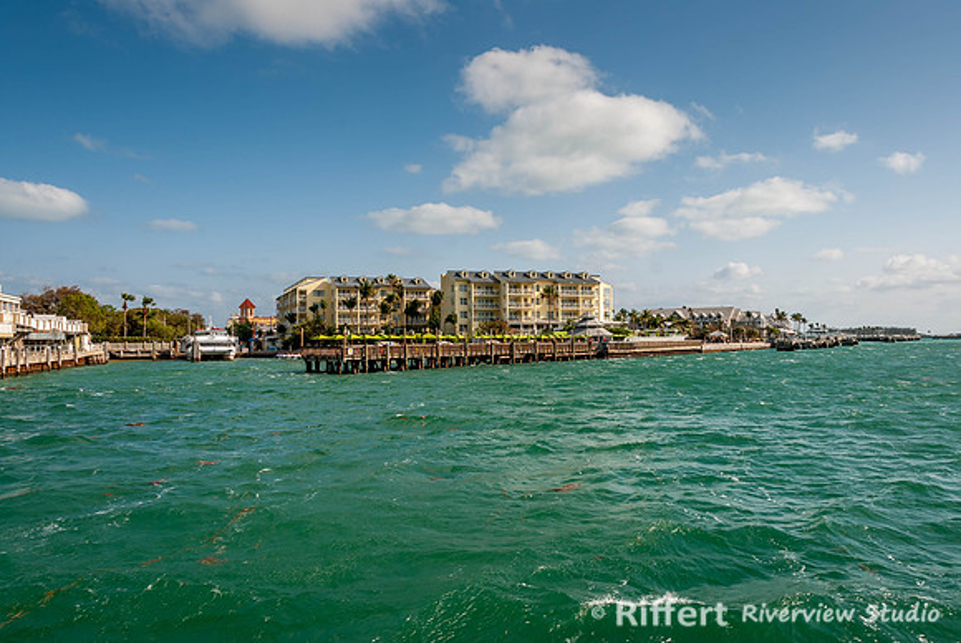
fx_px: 721
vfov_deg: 48.0
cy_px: 322
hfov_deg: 67.3
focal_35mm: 27
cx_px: 480
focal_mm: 18
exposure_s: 1/250
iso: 100
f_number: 8
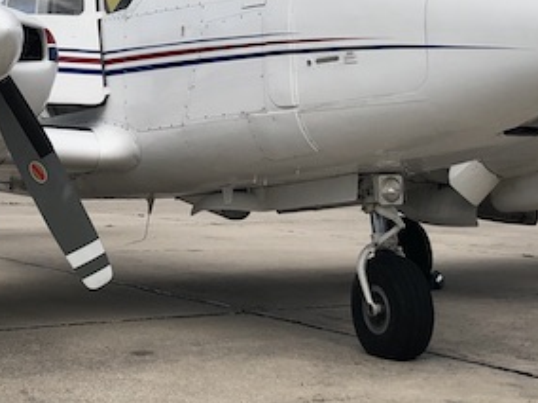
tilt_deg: +7.0
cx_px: 157
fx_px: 1228
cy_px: 21
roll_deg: -0.5
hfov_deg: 24.5
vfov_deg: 18.3
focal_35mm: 79
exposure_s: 1/1333
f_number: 1.8
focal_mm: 3.99
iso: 20
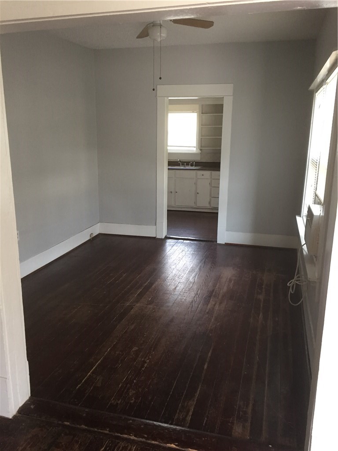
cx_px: 169
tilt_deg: -13.3
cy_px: 226
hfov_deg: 48.2
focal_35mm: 29
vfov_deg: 61.7
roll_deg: +0.3
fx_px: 378
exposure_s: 1/30
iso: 160
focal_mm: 4.15
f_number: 2.2
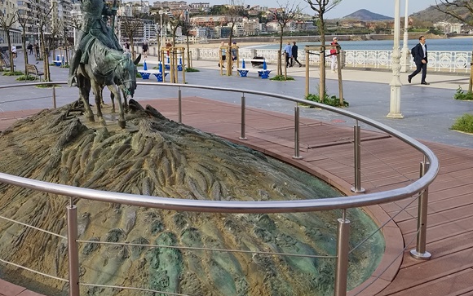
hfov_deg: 50.7
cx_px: 162
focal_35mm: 38
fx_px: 490
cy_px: 95
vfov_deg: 33.3
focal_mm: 6.24
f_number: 1.9
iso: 100
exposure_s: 1/765
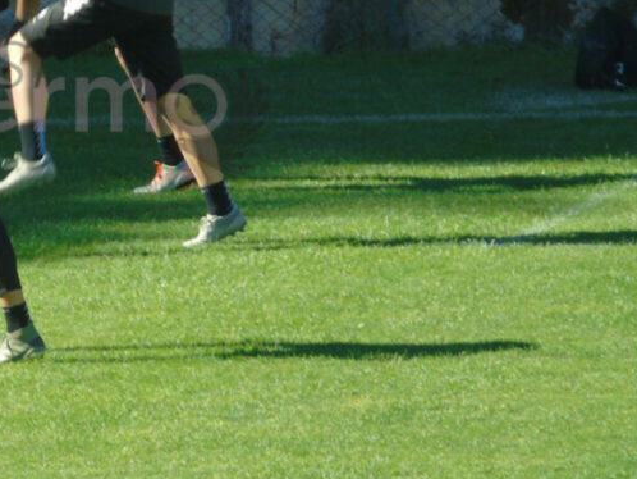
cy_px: 31
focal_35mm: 1742
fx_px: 32072
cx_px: 13
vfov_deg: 0.9
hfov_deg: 1.1
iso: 100
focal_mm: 151
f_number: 6.1
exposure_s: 1/125
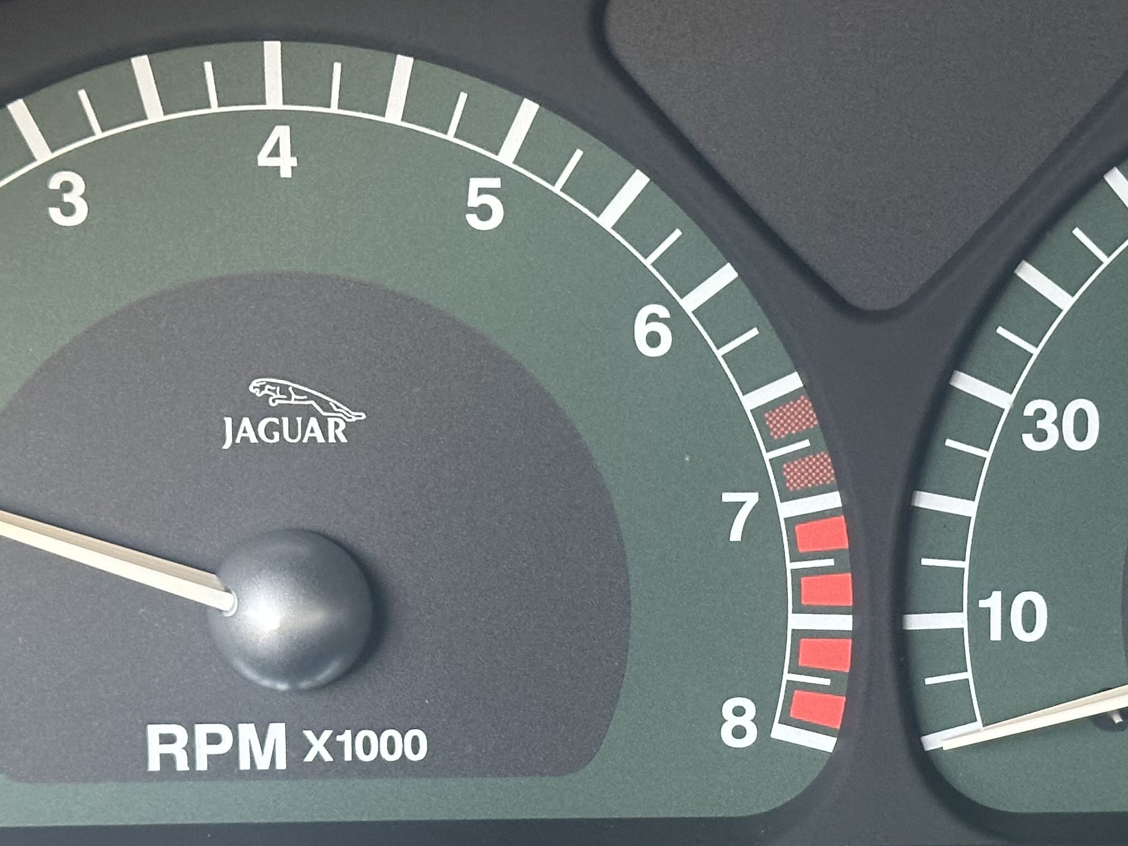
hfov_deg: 20.5
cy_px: 616
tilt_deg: -25.7
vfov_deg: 15.5
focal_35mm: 95
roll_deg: -2.8
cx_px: 852
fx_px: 3096
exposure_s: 1/40
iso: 400
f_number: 1.78
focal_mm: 6.86
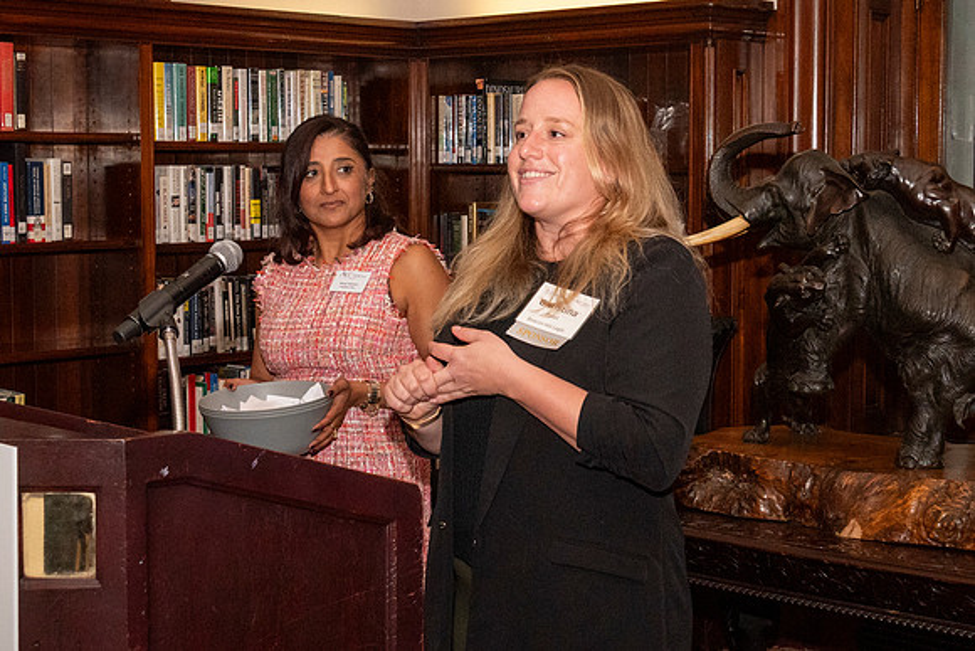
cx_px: 458
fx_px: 1598
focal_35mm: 59
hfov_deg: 33.9
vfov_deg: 23.0
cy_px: 291
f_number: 9
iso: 4000
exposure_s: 1/200
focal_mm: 35
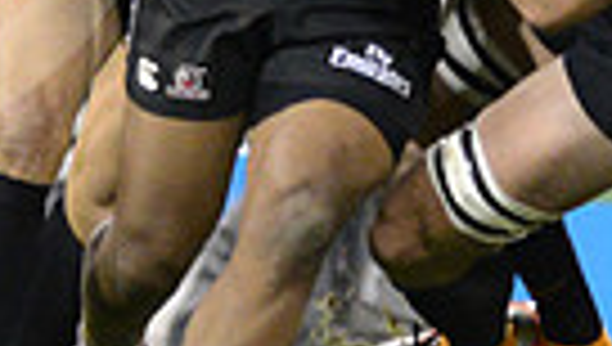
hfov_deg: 1.2
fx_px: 30459
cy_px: -169
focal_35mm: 1874
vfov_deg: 0.7
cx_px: 608
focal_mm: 420
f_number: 4
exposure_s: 1/500
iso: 4500
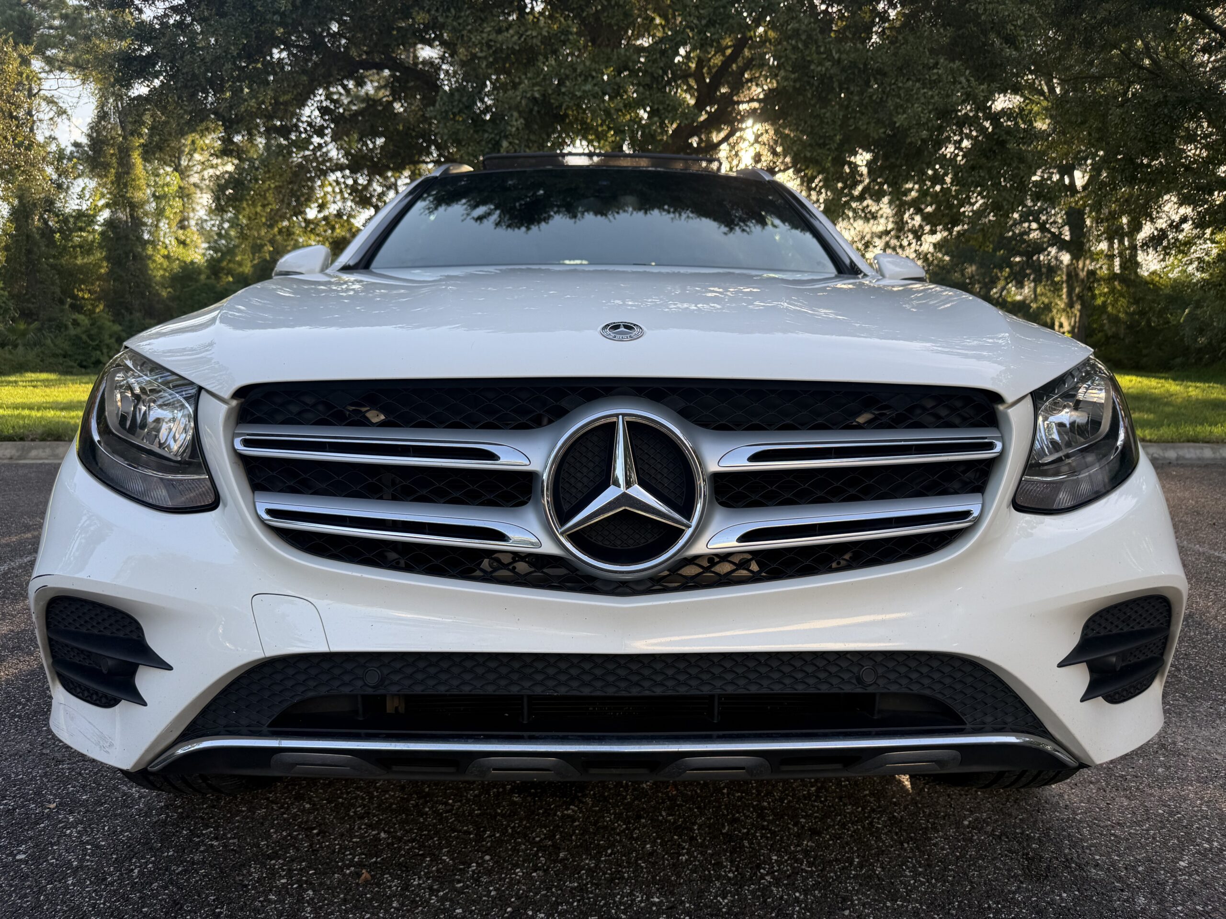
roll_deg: -0.5
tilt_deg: -6.0
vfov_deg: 56.8
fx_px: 850
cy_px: 460
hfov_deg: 71.6
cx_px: 613
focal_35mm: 24
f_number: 1.78
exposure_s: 1/671
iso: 80
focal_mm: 6.76
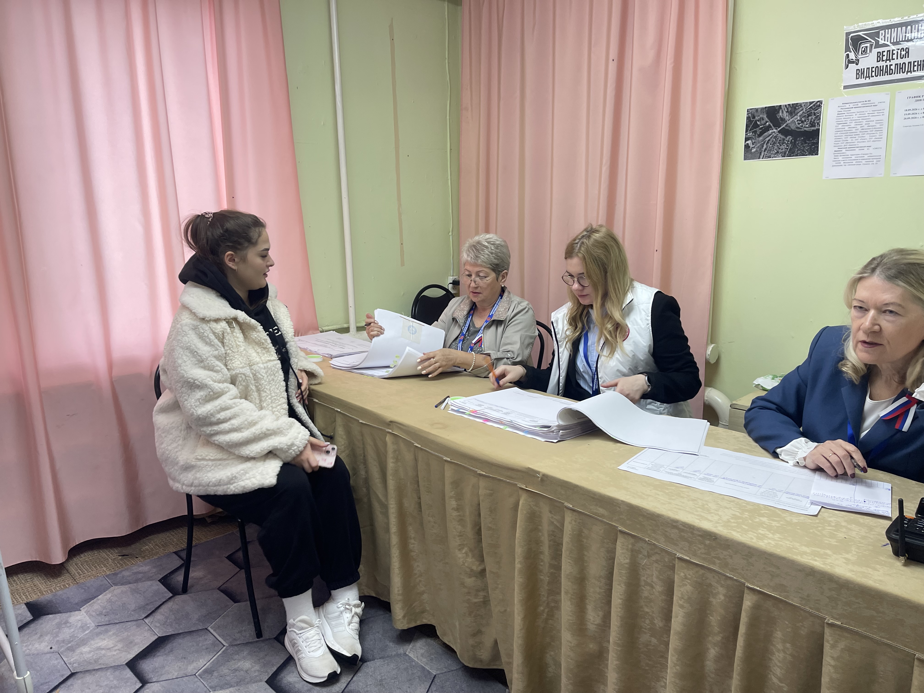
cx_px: 462
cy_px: 346
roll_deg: +0.6
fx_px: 667
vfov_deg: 54.9
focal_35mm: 25
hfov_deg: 69.4
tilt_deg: -12.2
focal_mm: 5.1
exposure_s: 1/100
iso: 125
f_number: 1.6
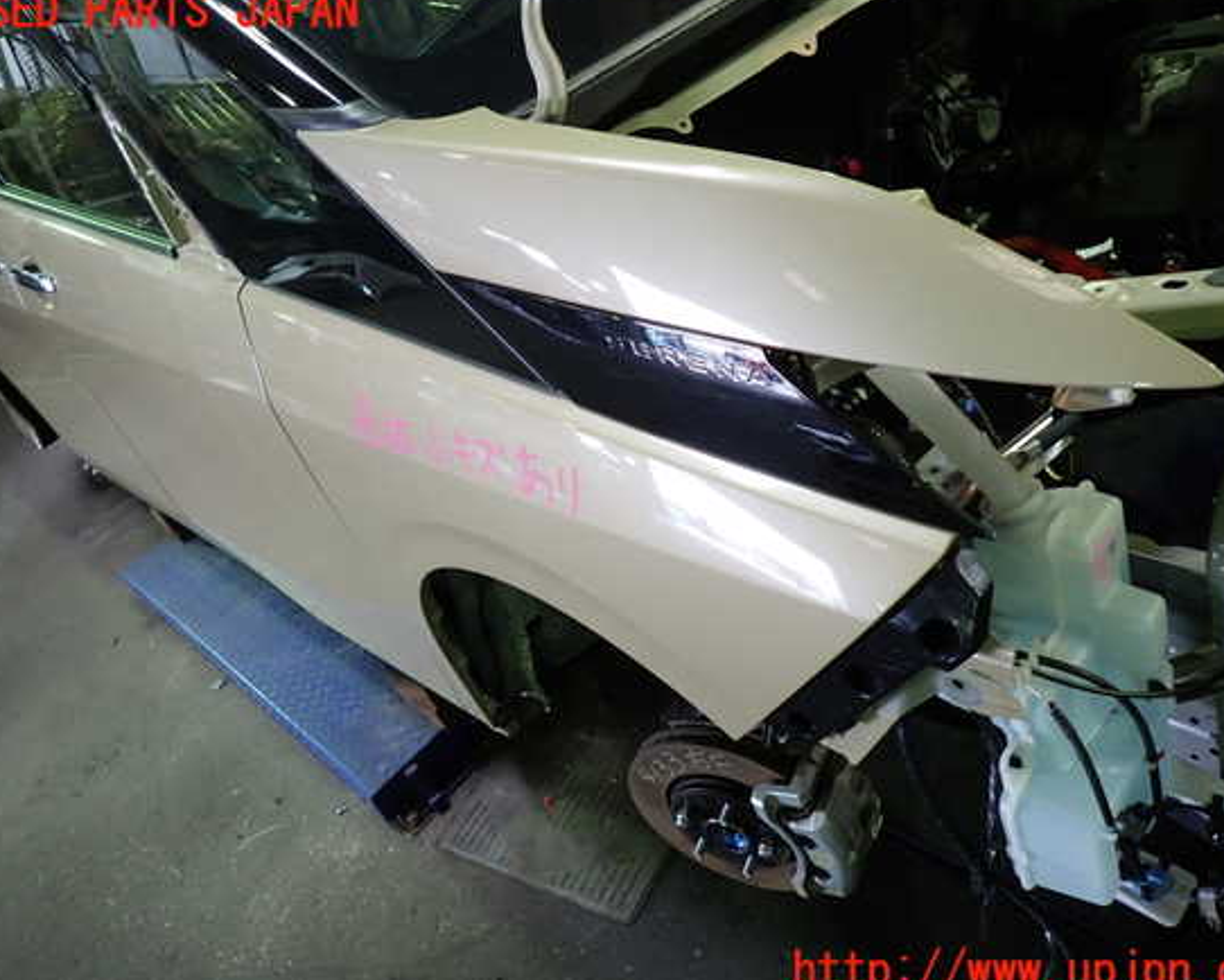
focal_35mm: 27
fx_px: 978
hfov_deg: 64.0
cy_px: 492
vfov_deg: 53.2
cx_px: 626
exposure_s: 1/40
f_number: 2
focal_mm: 4.5
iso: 200
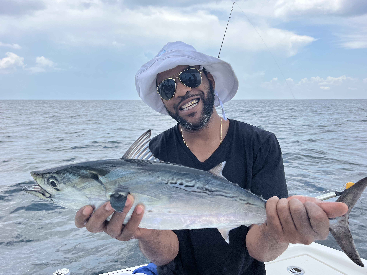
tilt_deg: -7.1
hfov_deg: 65.3
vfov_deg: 51.3
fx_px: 286
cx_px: 188
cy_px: 134
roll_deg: +0.5
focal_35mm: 27
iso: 50
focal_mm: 5.1
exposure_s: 1/2513
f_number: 1.6
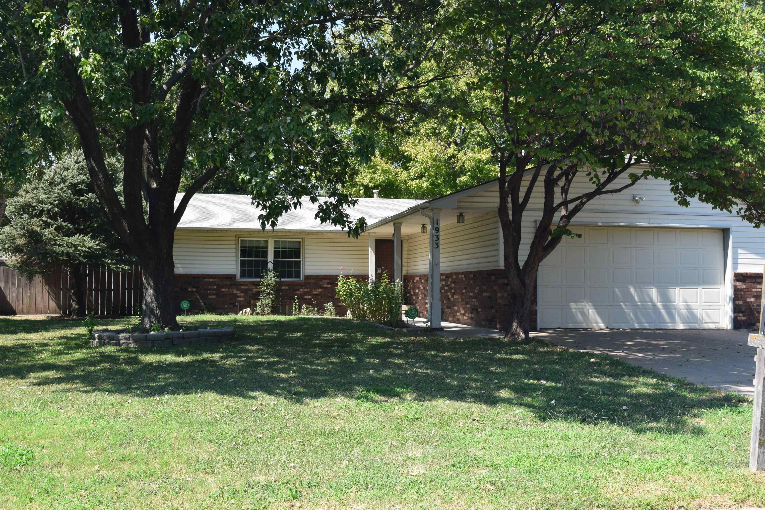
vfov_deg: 34.2
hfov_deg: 49.6
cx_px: 382
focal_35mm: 39
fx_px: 829
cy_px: 255
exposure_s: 1/250
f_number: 10
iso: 400
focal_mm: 26
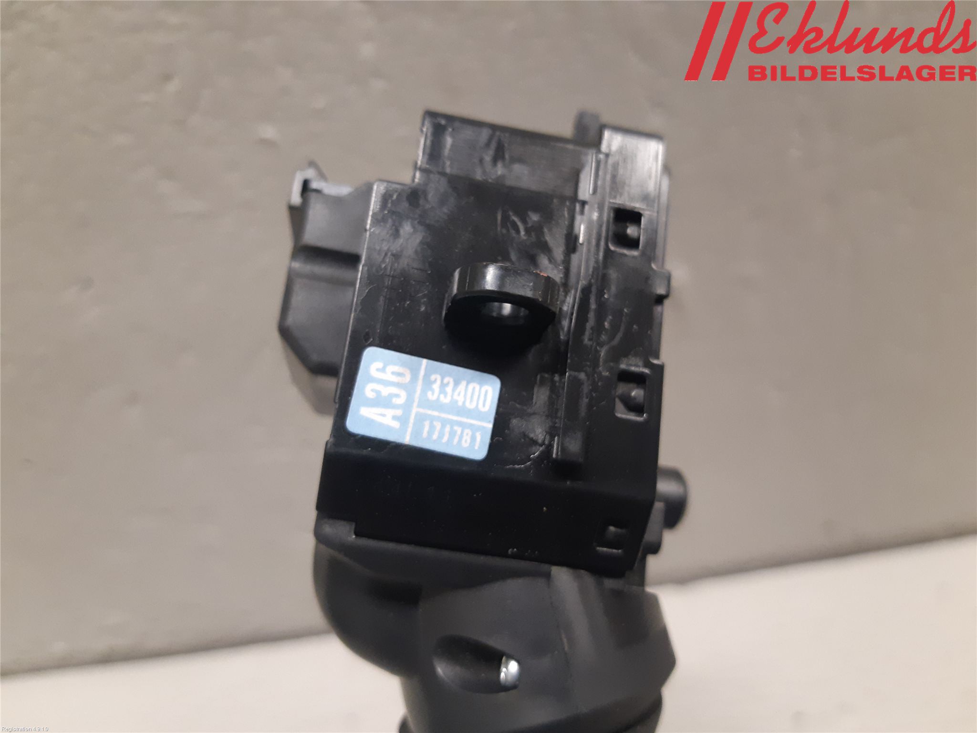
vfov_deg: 53.1
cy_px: 366
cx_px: 488
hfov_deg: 67.3
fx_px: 734
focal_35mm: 26
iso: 250
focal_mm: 3.93
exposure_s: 1/50
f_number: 1.7
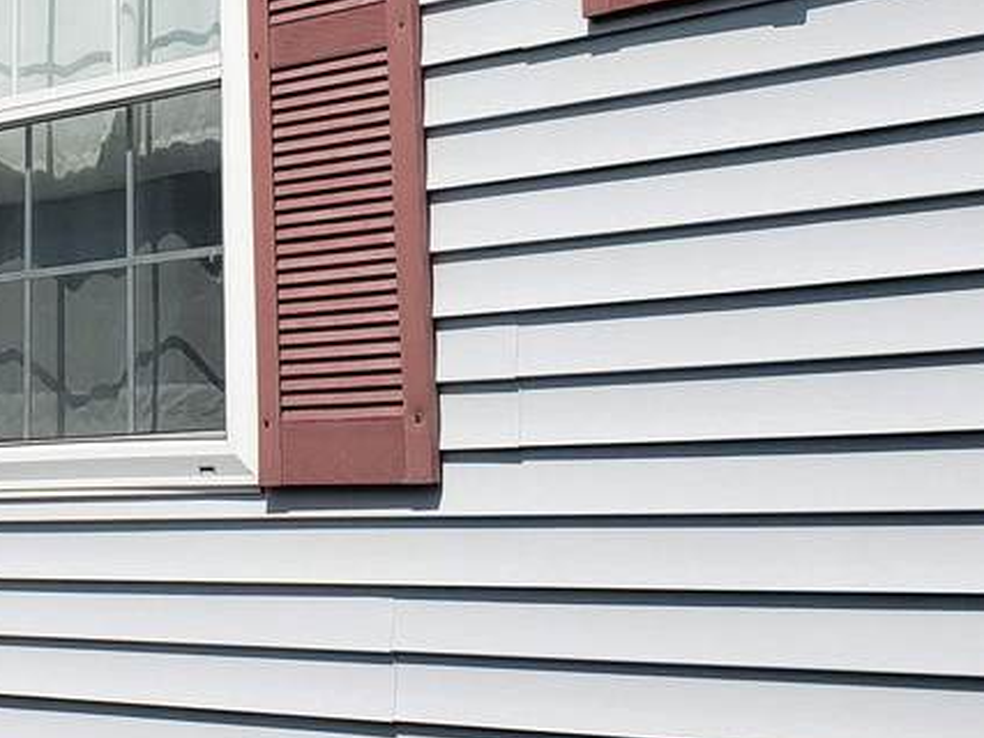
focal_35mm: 78
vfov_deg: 18.4
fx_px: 2217
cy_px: -12
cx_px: 131
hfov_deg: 24.4
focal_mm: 4.3
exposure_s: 1/2410
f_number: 2.4
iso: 50
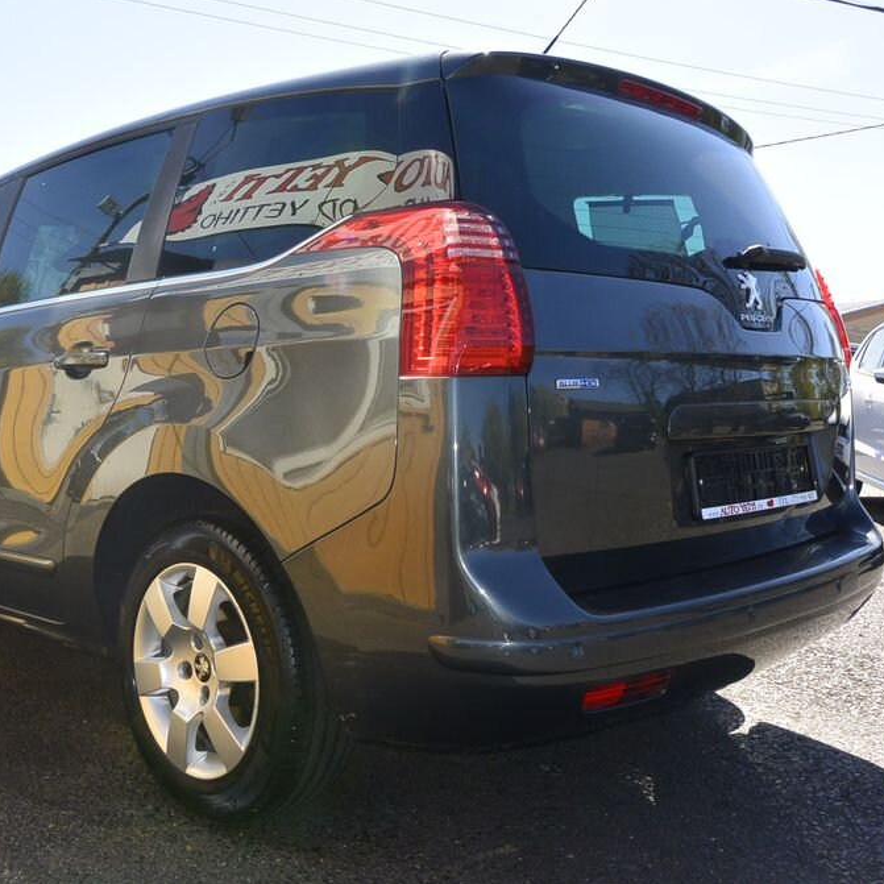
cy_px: 443
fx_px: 1011
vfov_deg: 47.2
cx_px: 312
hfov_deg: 46.6
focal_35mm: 35
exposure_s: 1/250
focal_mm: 10
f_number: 6.3
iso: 160
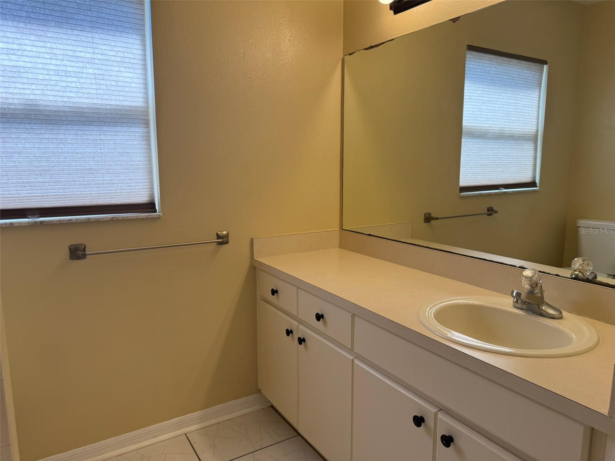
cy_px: 230
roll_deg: -0.5
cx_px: 308
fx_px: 426
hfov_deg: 71.6
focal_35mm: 24
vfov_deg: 56.8
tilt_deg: -8.3
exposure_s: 1/332
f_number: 1.78
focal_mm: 6.76
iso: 100
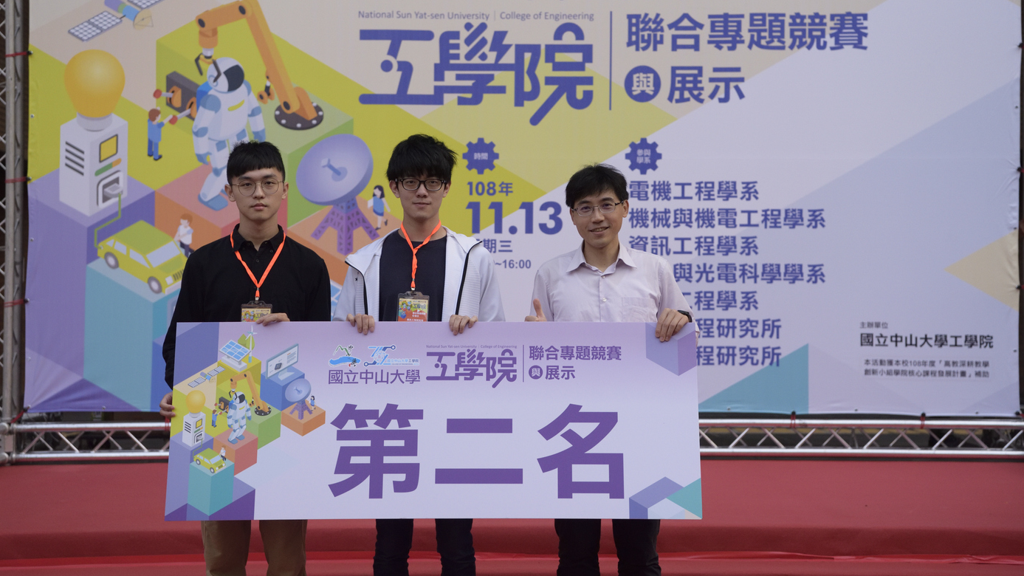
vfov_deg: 21.8
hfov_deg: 37.9
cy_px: 255
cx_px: 515
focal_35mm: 55
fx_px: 1493
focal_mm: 52
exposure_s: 1/3200
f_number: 4.5
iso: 2500
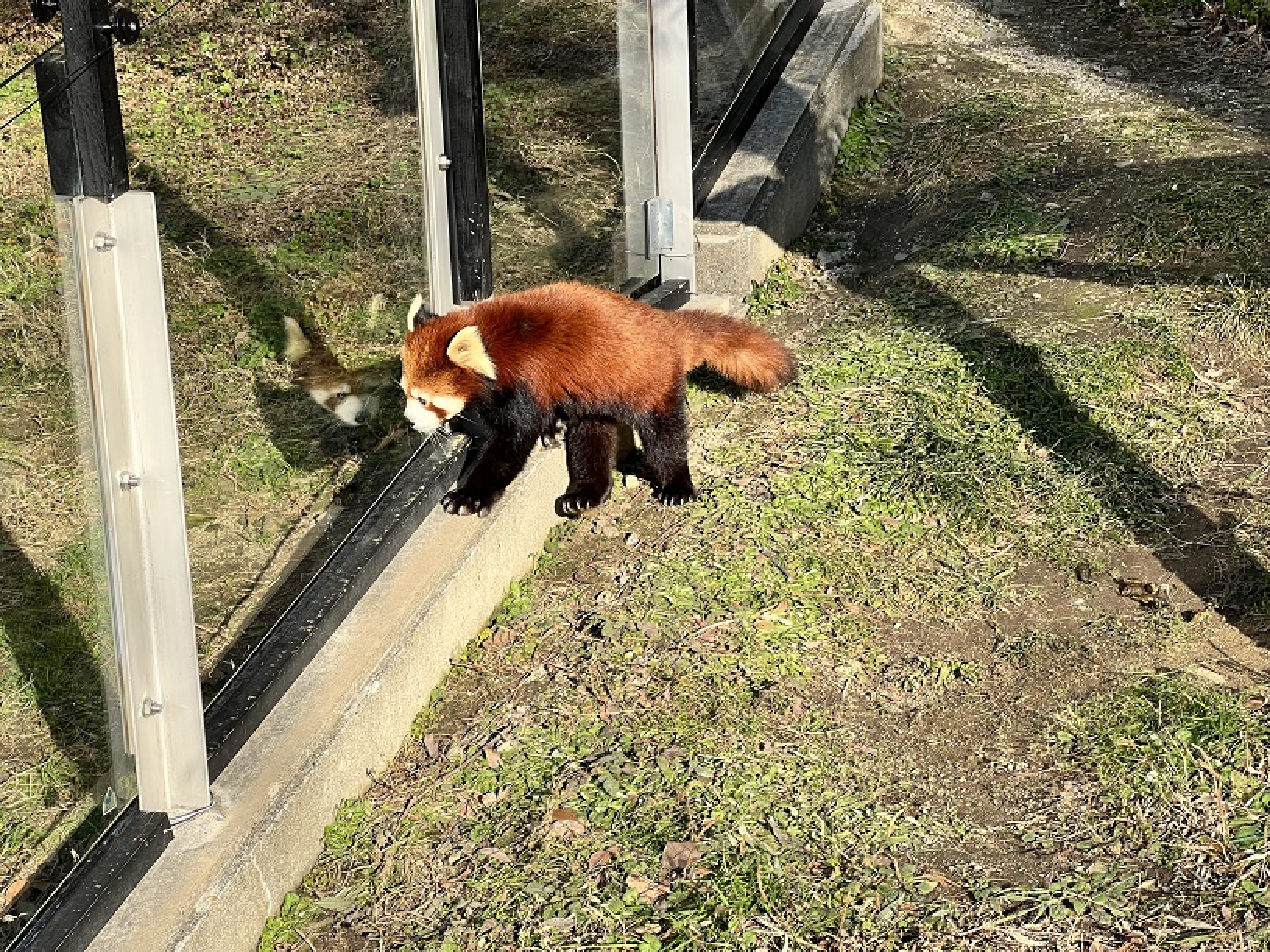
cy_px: 476
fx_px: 2825
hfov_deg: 25.3
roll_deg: +2.9
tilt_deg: -16.5
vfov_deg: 19.1
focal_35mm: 77
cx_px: 635
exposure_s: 1/256
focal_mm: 9
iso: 32
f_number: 2.8
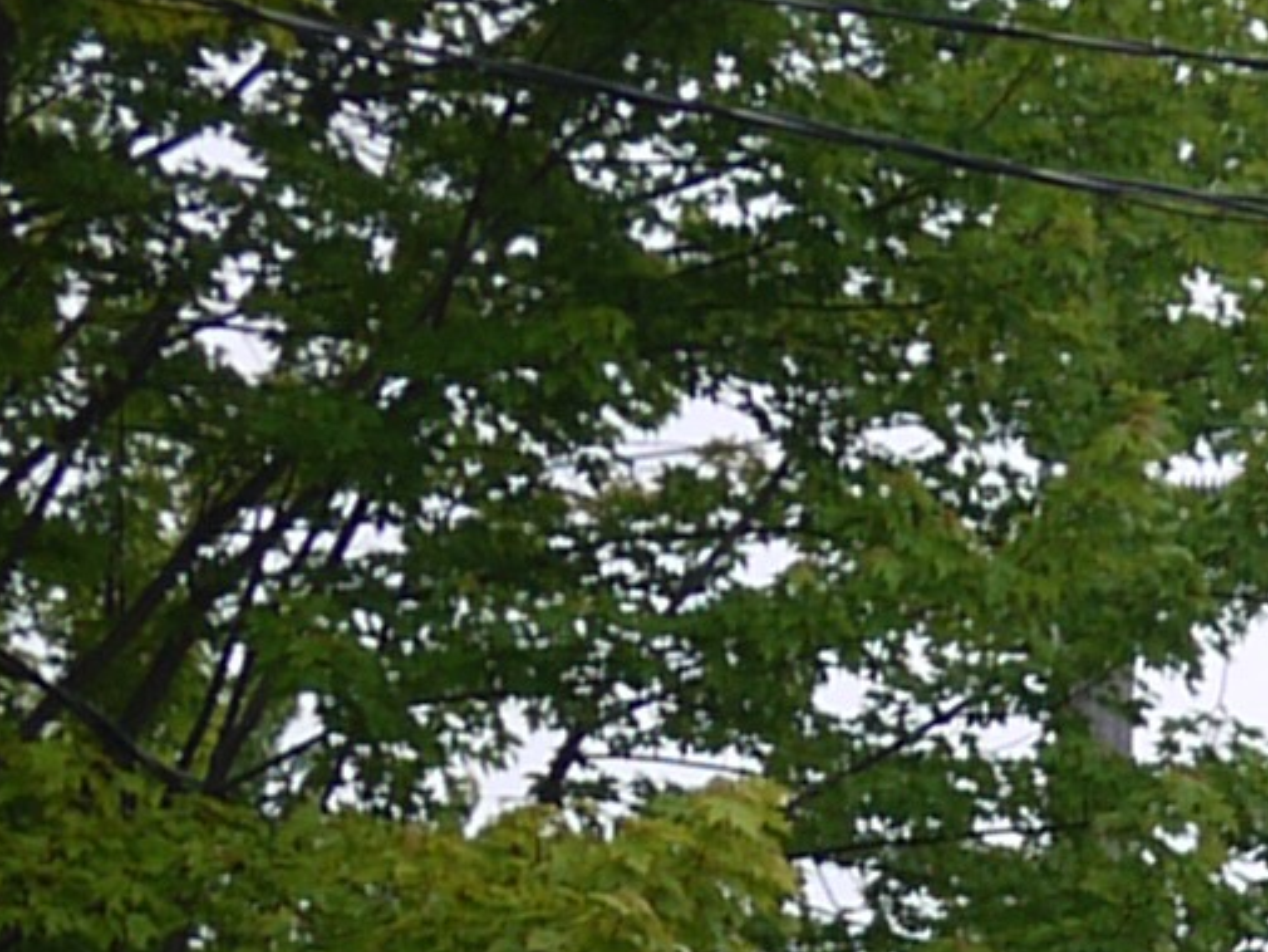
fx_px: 11615
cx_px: 3879
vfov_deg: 4.5
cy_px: 2861
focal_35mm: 317
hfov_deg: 5.8
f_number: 2
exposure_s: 1/1000
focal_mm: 20
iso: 100
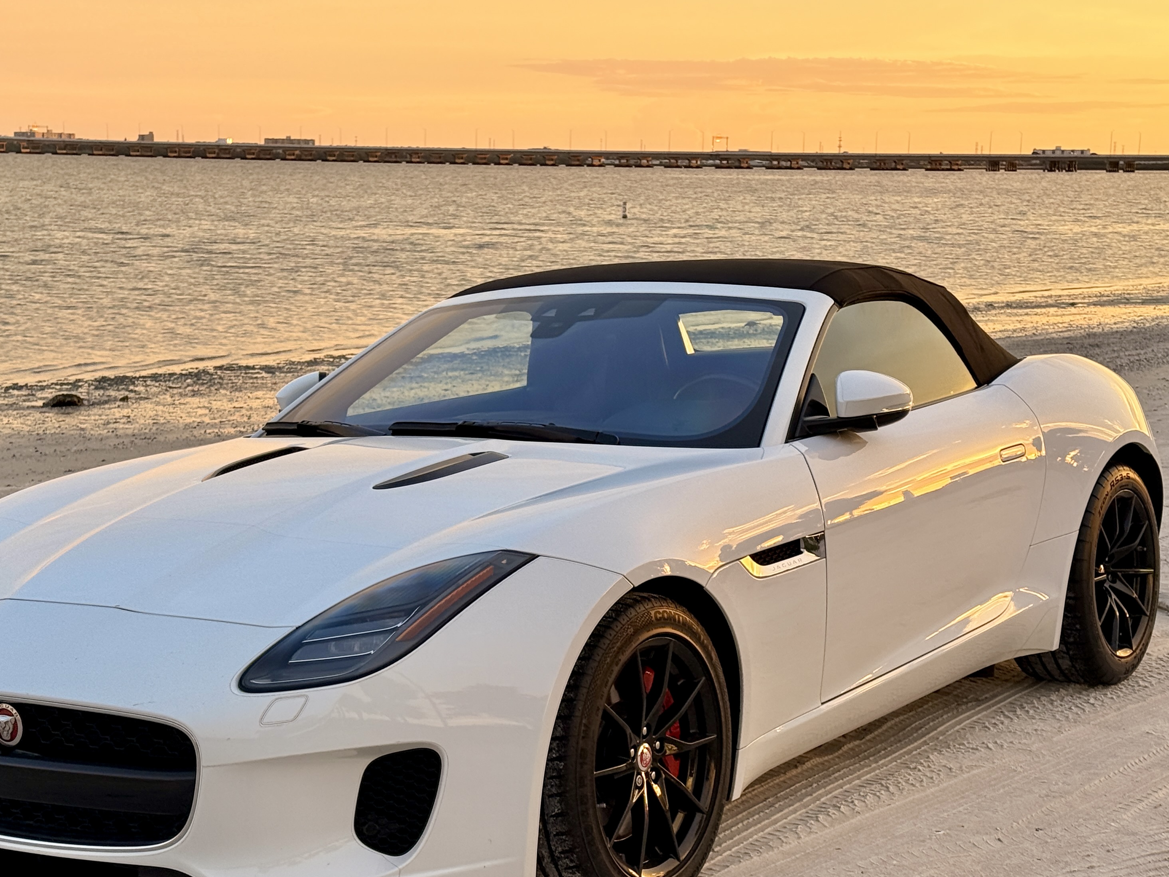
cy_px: 568
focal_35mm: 66
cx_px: 523
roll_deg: -1.3
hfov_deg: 29.4
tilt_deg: -10.6
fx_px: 2229
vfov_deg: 22.2
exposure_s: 1/212
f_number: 1.78
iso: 80
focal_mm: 6.76
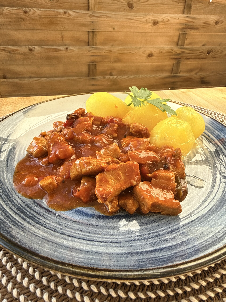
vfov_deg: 71.6
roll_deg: -2.3
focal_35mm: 24
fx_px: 209
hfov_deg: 56.8
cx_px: 113
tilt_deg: -30.3
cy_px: 151
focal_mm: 2.22
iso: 40
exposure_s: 1/201
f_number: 2.2
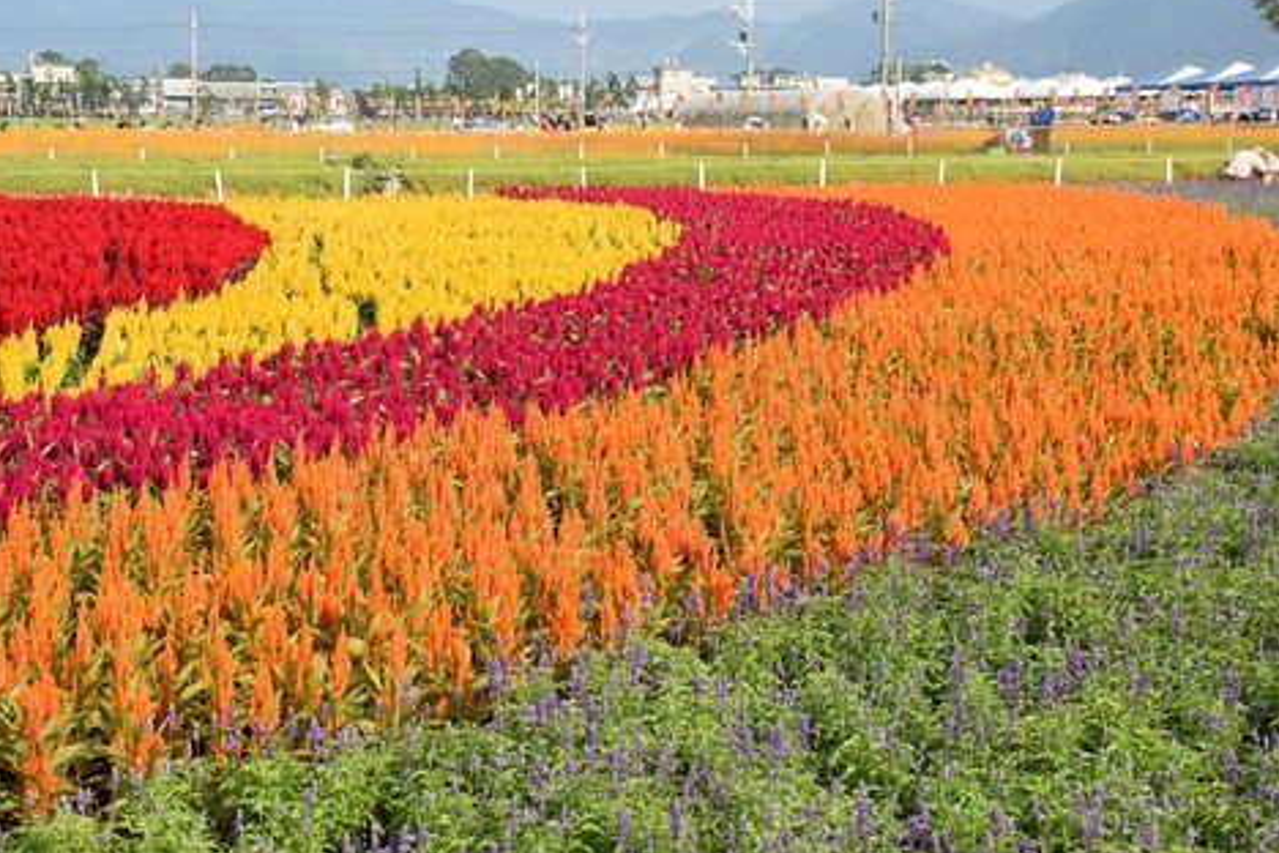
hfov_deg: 26.2
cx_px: 462
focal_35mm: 77
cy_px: 399
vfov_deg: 17.7
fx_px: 2735
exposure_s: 1/320
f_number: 9
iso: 200
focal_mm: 40
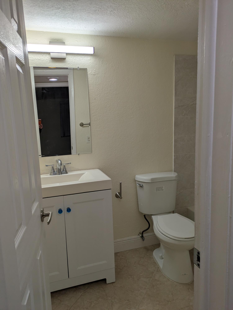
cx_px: 116
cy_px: 155
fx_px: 224
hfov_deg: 54.9
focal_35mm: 25
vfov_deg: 69.4
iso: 50
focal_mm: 5.43
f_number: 1.89
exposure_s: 1/291
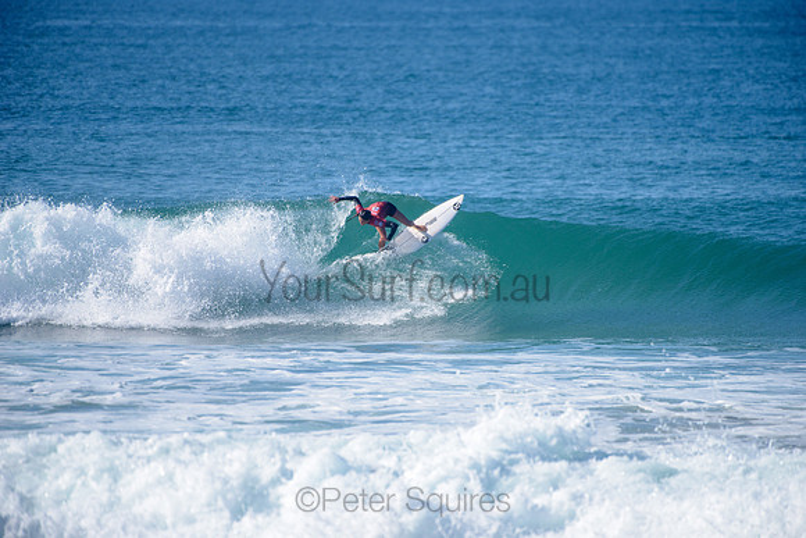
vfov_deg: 2.8
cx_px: 403
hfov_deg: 4.1
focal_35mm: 500
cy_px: 269
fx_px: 11199
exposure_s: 1/2000
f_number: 5.6
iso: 125
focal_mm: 500
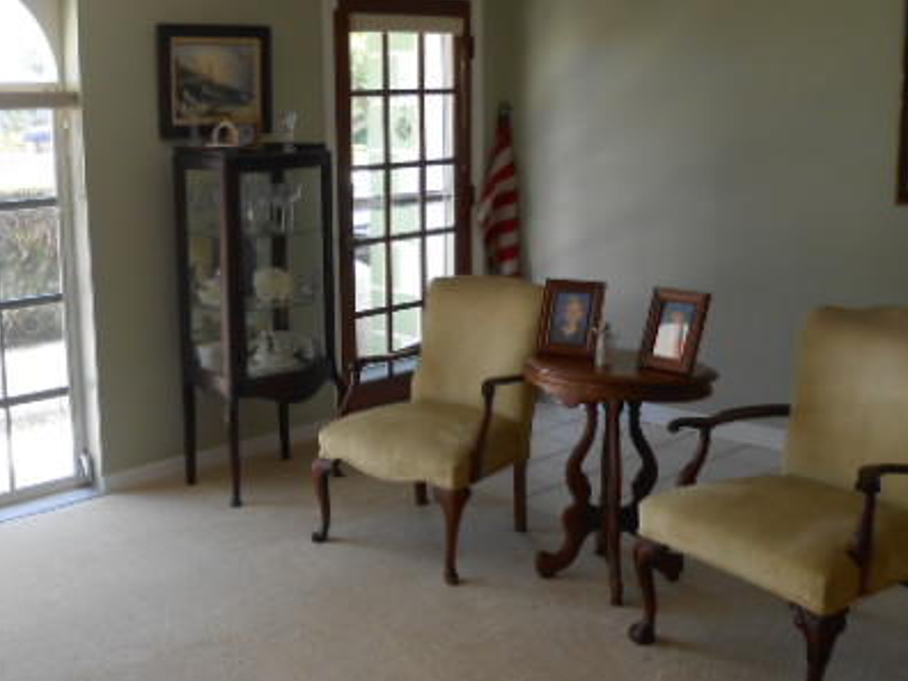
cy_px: 312
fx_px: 1102
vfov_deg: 34.3
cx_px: 293
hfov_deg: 44.1
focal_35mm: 42
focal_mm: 4.6
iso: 80
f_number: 3.5
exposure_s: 1/40
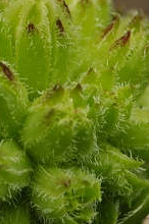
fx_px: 1738
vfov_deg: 7.4
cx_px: -44
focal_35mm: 279
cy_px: 98
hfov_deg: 4.9
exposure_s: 1/80
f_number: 8
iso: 100
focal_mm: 85
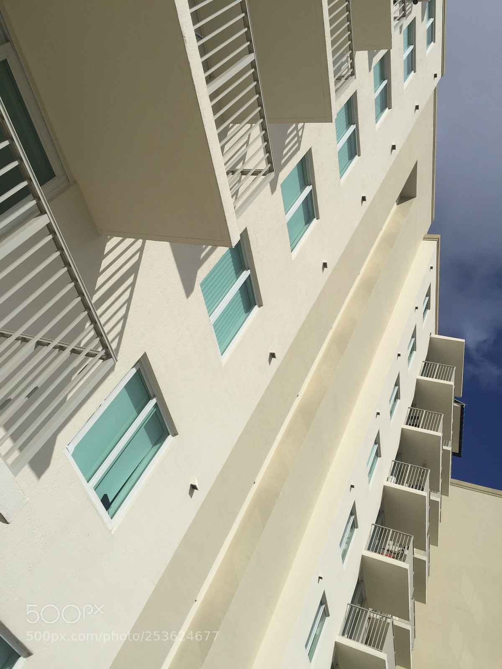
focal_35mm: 29
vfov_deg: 61.7
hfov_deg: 48.2
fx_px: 561
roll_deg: -33.3
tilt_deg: +42.3
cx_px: 251
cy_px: 334
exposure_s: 1/7937
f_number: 2.2
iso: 32
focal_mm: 4.15
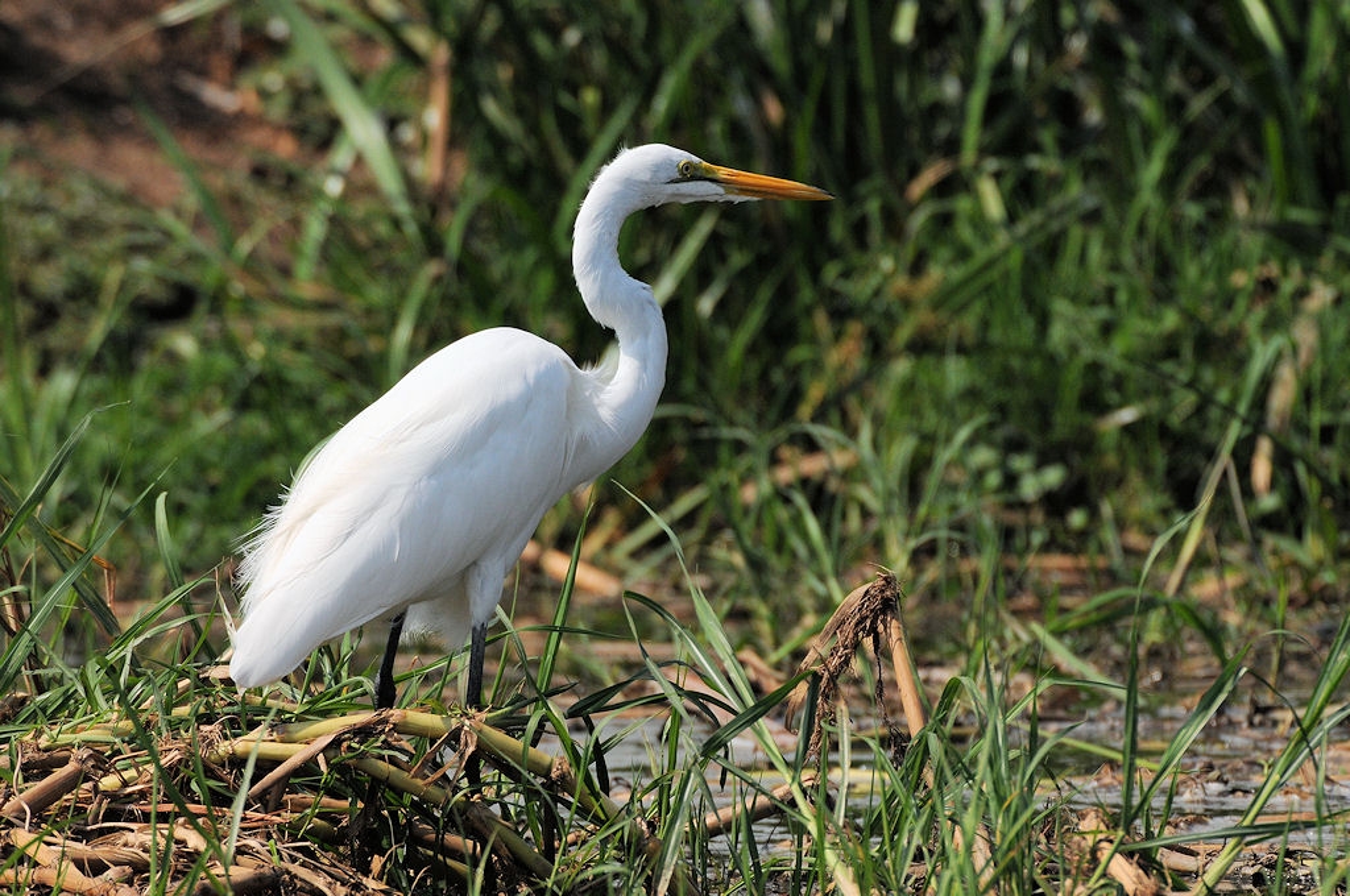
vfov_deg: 1.4
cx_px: 675
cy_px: 448
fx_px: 36516
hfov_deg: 2.1
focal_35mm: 975
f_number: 10
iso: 400
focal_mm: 650
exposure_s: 1/1000
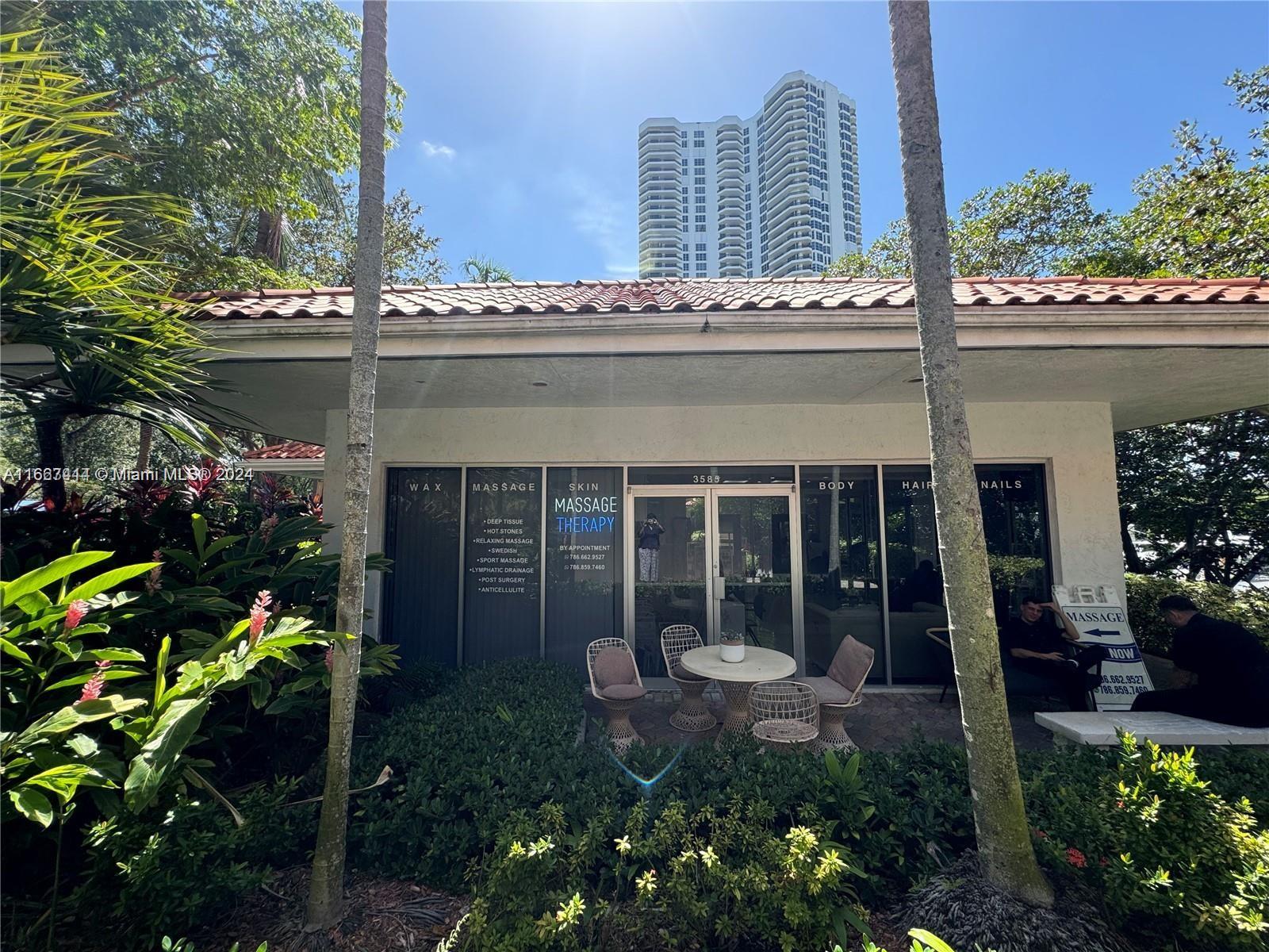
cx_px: 634
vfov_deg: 85.7
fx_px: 513
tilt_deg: +4.2
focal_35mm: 14
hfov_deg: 102.1
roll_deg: -0.3
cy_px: 476
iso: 40
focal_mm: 2.22
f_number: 2.2
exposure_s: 1/451
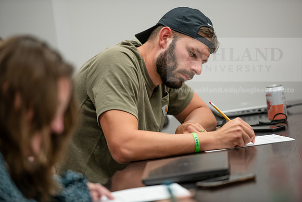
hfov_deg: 10.5
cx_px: 151
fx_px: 1636
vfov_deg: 7.0
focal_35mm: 195
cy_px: 101
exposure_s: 1/200
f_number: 2.8
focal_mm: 195
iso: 1000
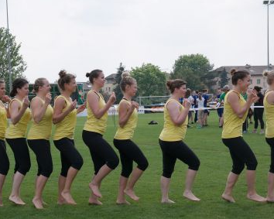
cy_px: 137
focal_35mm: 78
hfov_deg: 24.2
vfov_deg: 19.6
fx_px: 632
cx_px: 64
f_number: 8
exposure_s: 1/400
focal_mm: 30
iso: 200
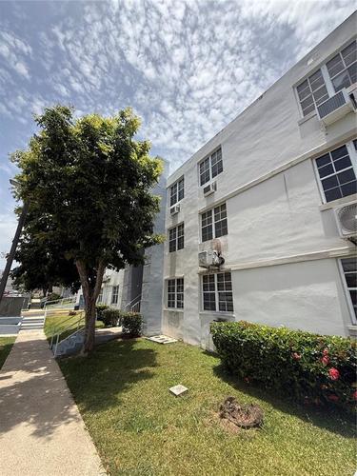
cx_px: 178
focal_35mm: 14
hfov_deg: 85.7
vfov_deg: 102.1
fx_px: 193
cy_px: 238
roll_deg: -1.2
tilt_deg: +19.2
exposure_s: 1/1901
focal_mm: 2.22
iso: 50
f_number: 2.2
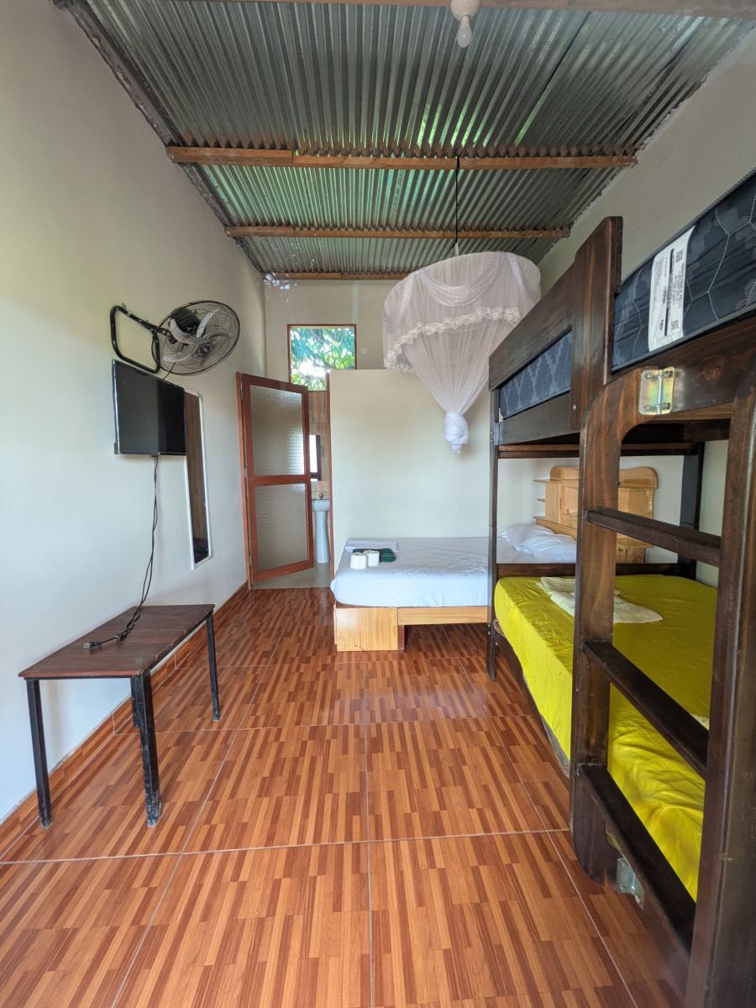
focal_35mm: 14
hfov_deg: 85.7
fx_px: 408
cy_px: 504
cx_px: 378
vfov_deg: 102.1
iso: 194
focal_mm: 1.85
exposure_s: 1/23.8
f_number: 2.2
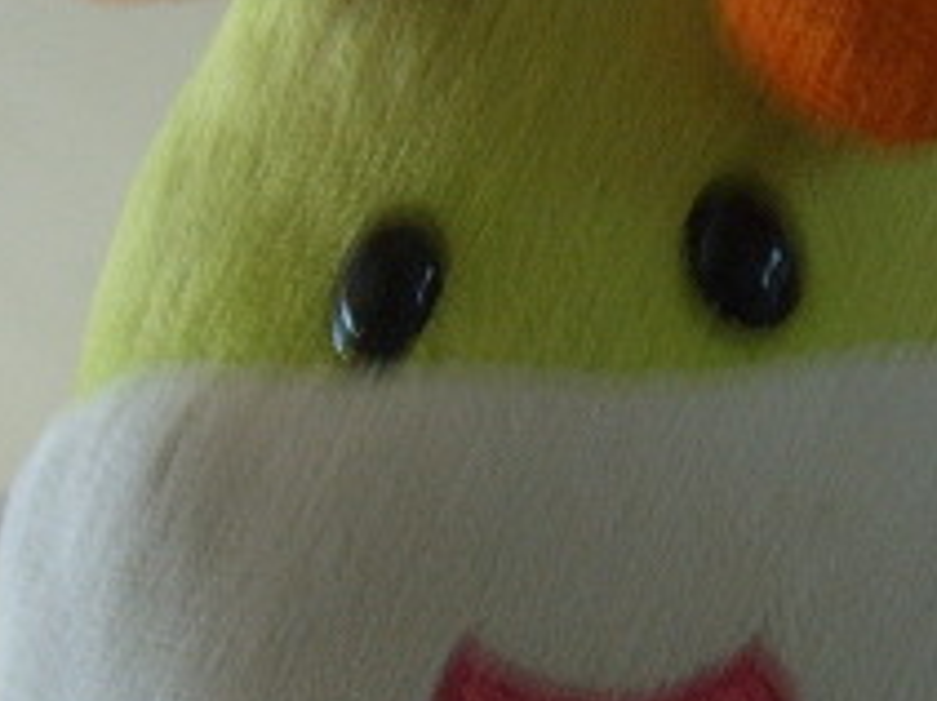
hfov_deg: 20.4
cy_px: 512
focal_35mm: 96
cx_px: 613
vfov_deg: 15.3
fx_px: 2597
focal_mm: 5.8
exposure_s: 1/8
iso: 100
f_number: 2.8
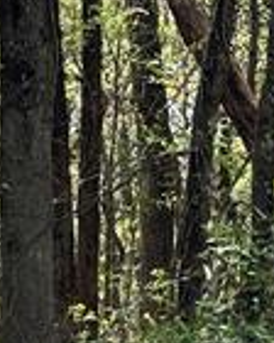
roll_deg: +1.6
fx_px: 1875
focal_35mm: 185
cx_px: 157
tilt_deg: -0.6
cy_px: 375
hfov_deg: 8.4
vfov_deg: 10.3
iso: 50
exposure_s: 1/940
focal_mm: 5.7
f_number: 1.5
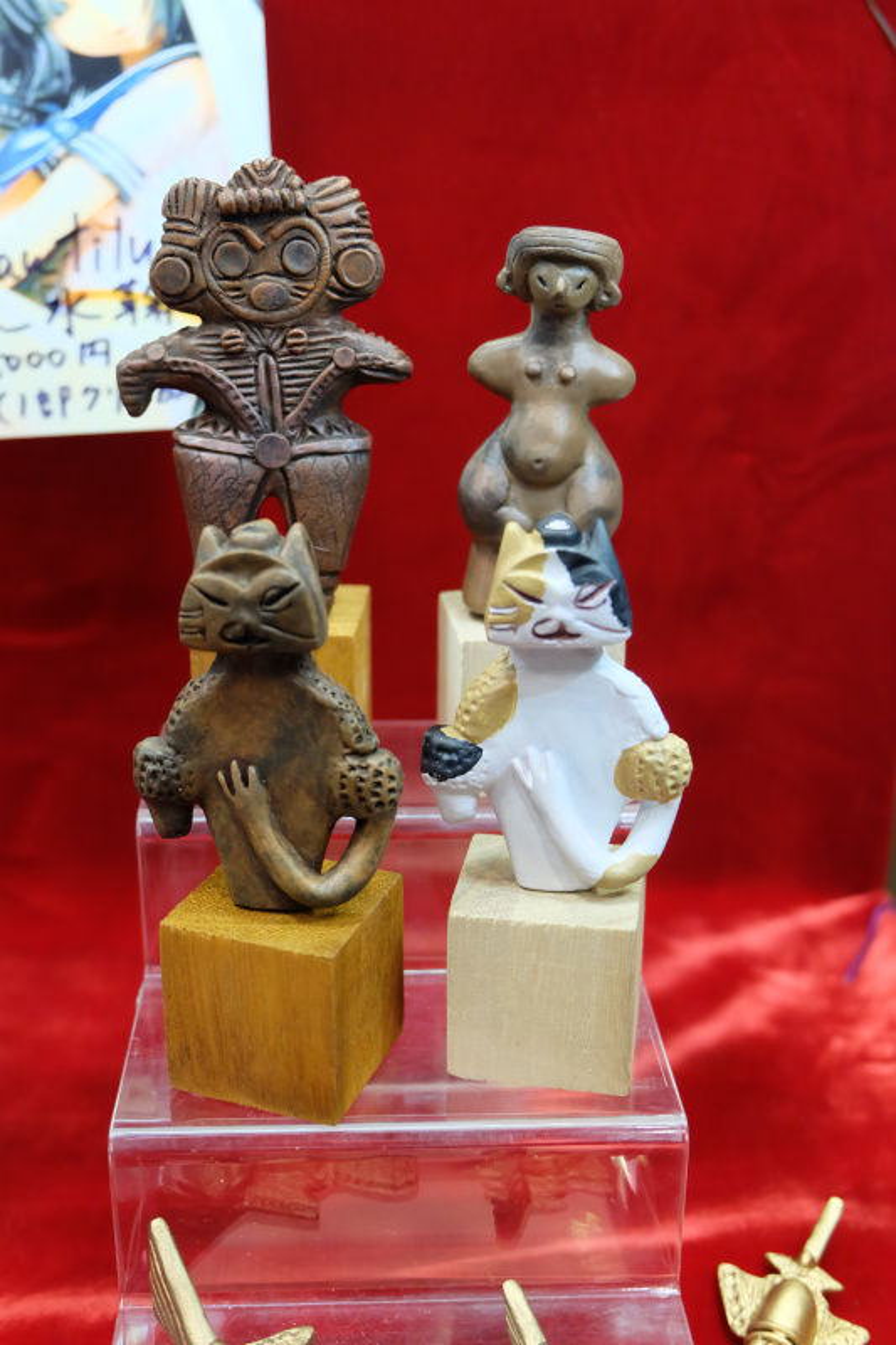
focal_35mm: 40
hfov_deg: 33.4
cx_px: 448
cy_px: 672
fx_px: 1494
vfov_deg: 48.5
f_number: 4.5
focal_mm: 26.9
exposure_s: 1/70
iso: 3200
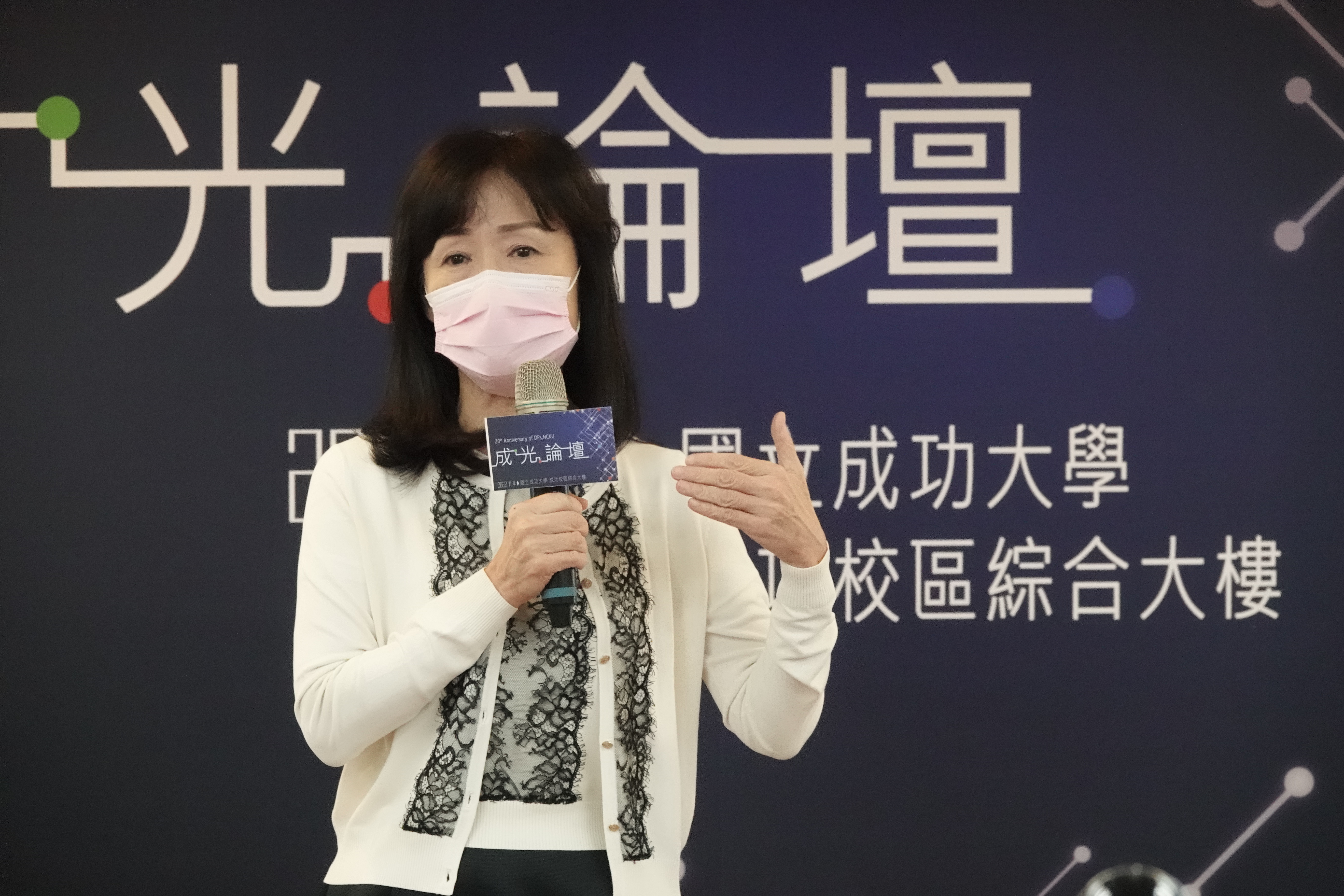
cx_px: 672
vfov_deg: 6.9
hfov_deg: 10.3
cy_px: 448
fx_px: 7466
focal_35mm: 200
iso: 5000
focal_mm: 73.24
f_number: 4
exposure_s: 1/250
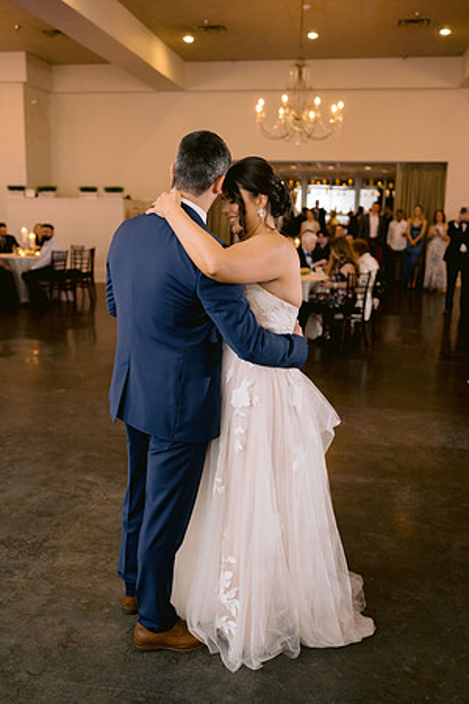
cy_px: 352
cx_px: 234
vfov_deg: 54.4
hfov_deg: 37.9
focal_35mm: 35
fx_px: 684
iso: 1600
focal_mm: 35
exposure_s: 1/125
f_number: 2.5
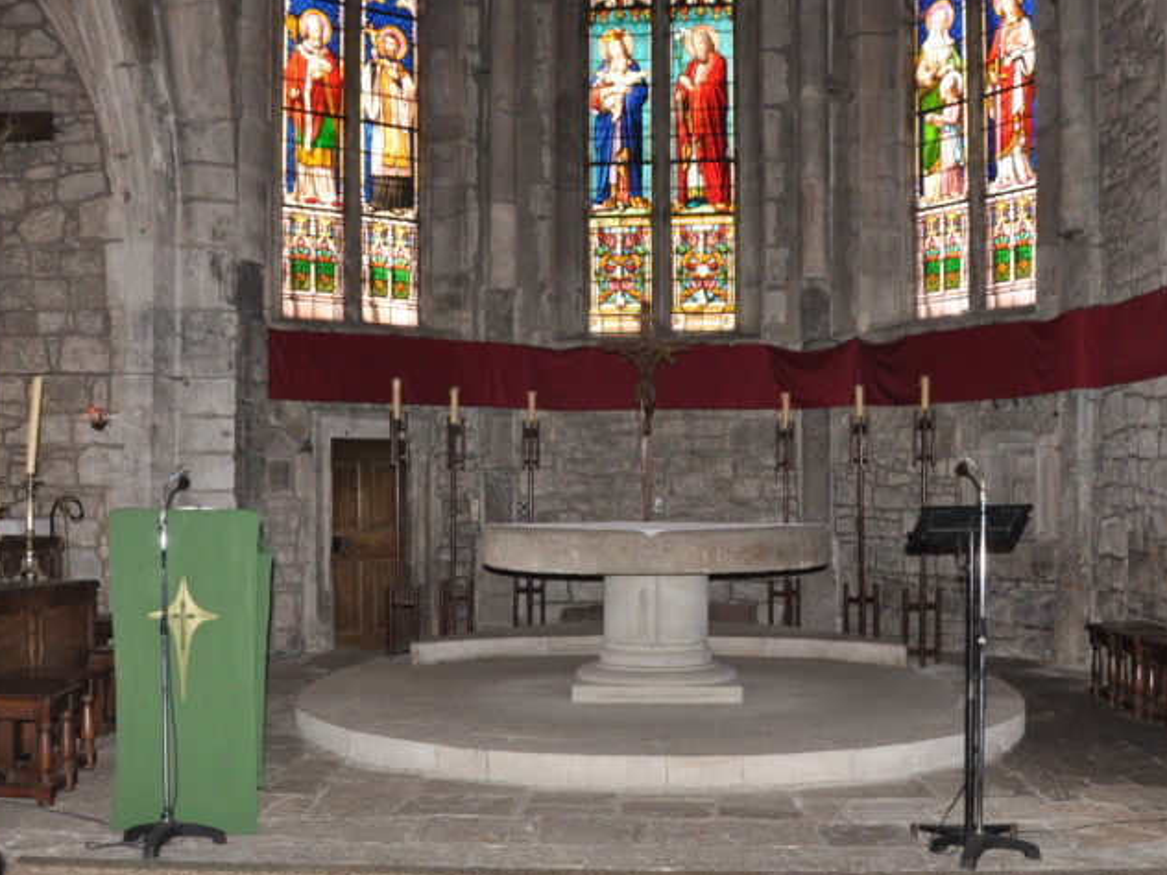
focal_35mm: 42
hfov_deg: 44.8
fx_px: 1416
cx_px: 596
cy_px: 509
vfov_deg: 34.3
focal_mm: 18
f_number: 4
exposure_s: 1/60
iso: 640
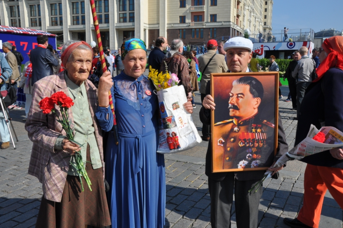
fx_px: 324
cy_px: 114
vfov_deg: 38.8
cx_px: 167
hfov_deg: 55.8
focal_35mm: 34
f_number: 14
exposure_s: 1/200
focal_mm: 22
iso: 200
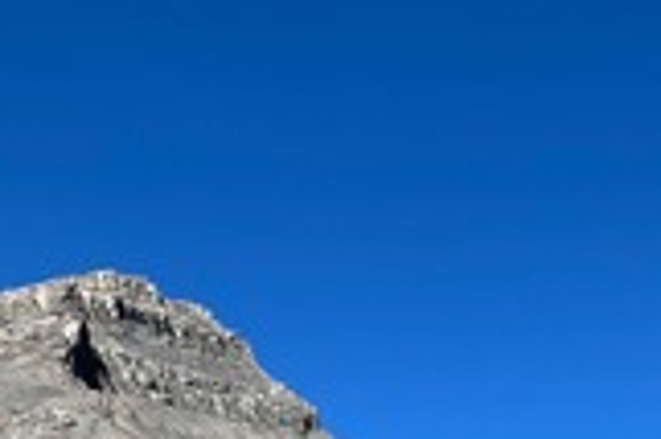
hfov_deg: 24.2
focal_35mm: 84
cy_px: 691
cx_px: 312
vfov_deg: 14.9
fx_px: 1541
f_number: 1.8
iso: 32
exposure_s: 1/3300
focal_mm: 4.25
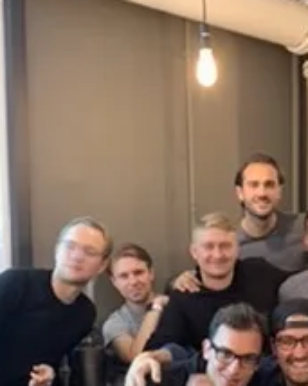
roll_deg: +1.5
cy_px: 314
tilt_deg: -1.6
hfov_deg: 26.3
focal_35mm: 57
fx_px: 650
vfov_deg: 32.1
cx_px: 236
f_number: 1.8
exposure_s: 1/4
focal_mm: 4.25
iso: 640
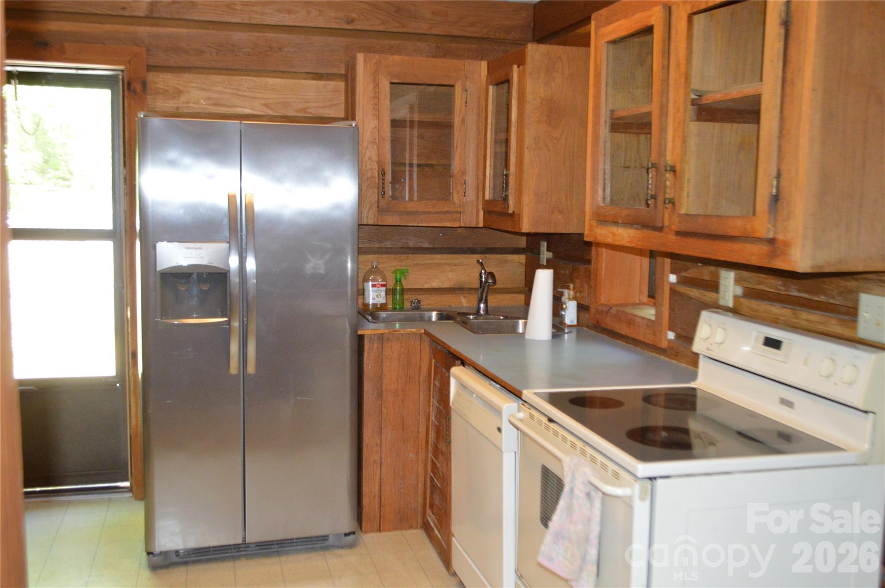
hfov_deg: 53.2
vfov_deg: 36.8
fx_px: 884
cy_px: 294
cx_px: 442
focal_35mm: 36
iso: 2000
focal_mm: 24
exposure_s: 1/60
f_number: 4
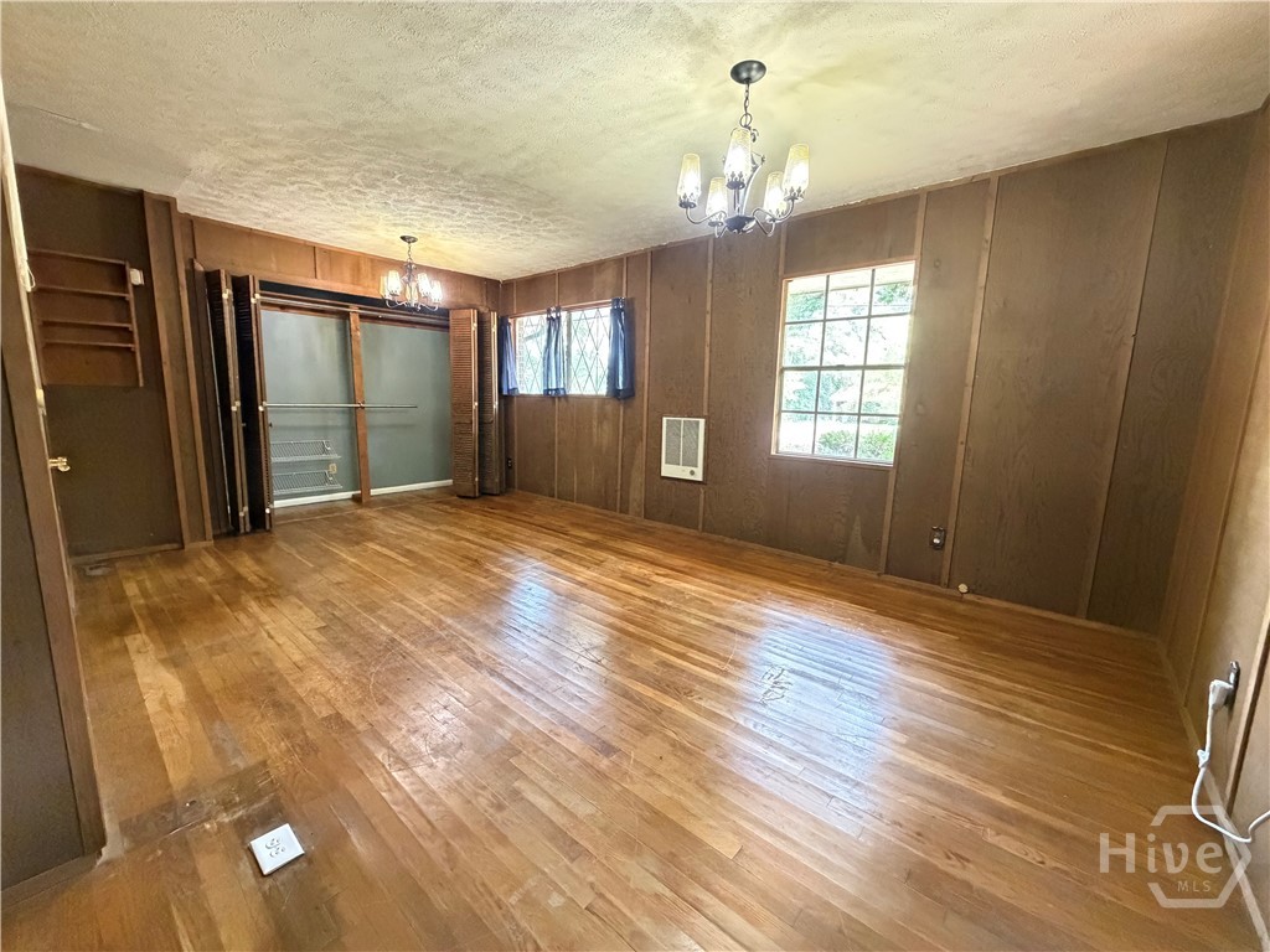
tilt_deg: -8.8
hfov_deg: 102.1
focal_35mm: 14
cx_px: 635
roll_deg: -1.0
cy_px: 476
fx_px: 514
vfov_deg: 85.7
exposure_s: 1/60
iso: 1250
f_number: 2.2
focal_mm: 2.22
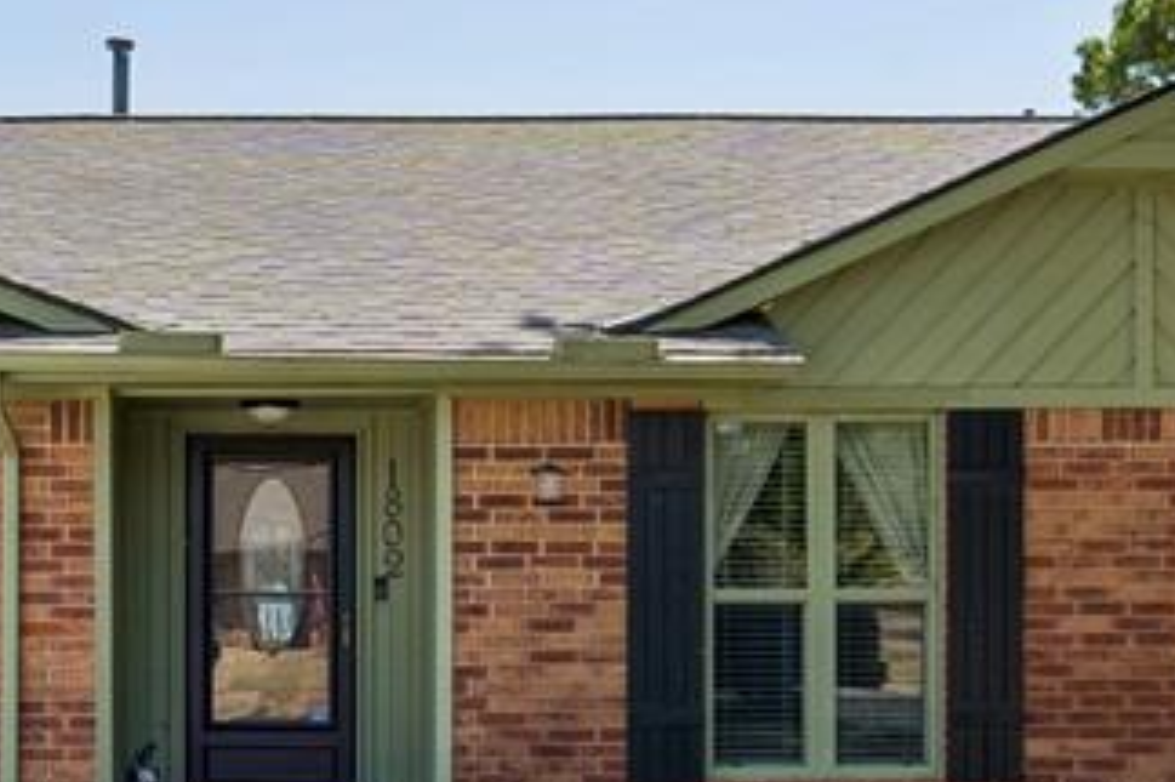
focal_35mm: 57
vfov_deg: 23.5
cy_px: 593
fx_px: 1859
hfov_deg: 34.3
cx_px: 286
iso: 200
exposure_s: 1/320
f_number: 7.1
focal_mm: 18
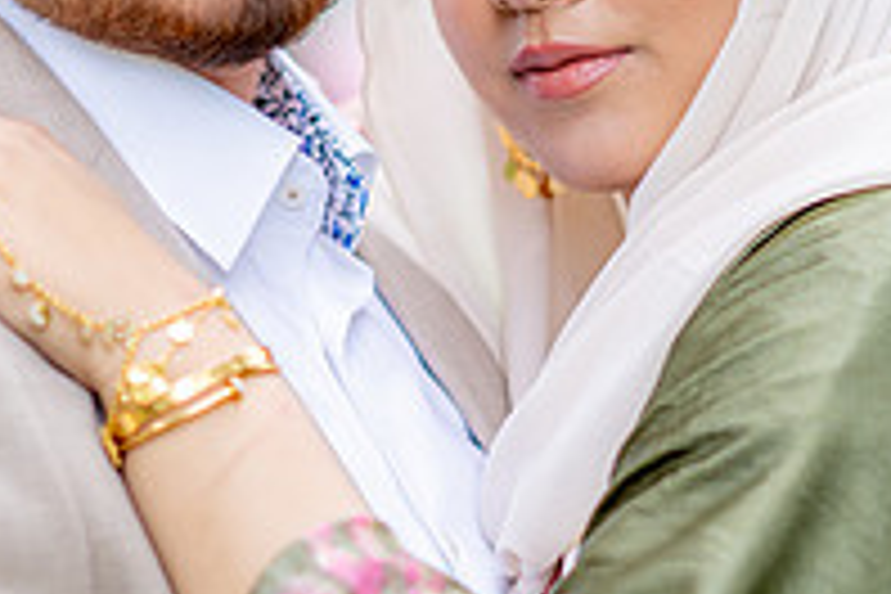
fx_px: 7474
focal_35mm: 302
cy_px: 133
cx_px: 238
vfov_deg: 4.5
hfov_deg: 6.8
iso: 100
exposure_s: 1/800
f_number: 1.4
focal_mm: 85
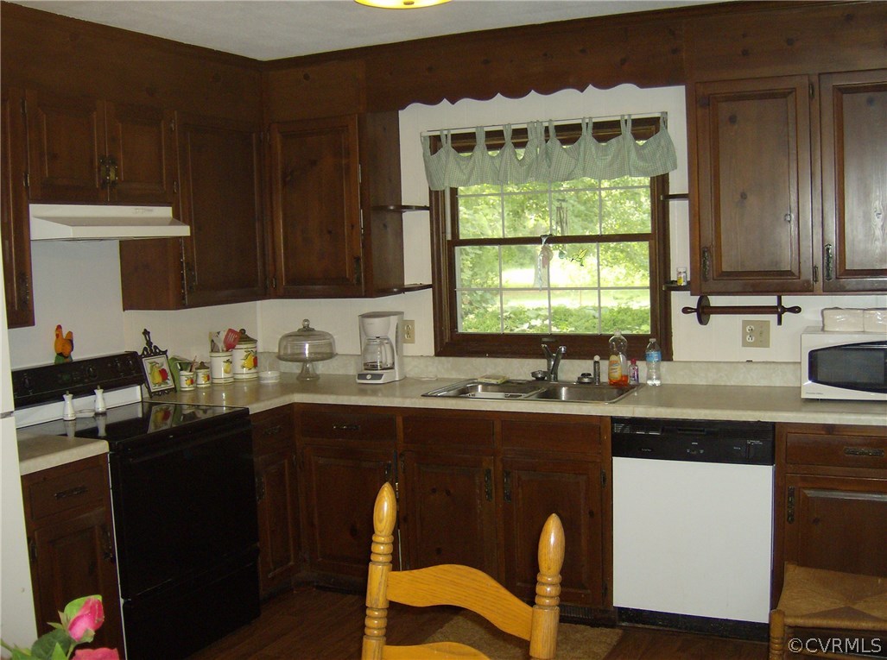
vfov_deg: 39.5
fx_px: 920
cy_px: 330
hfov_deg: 51.5
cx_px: 444
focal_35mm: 36
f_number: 2.8
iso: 200
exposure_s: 1/60
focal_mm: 6
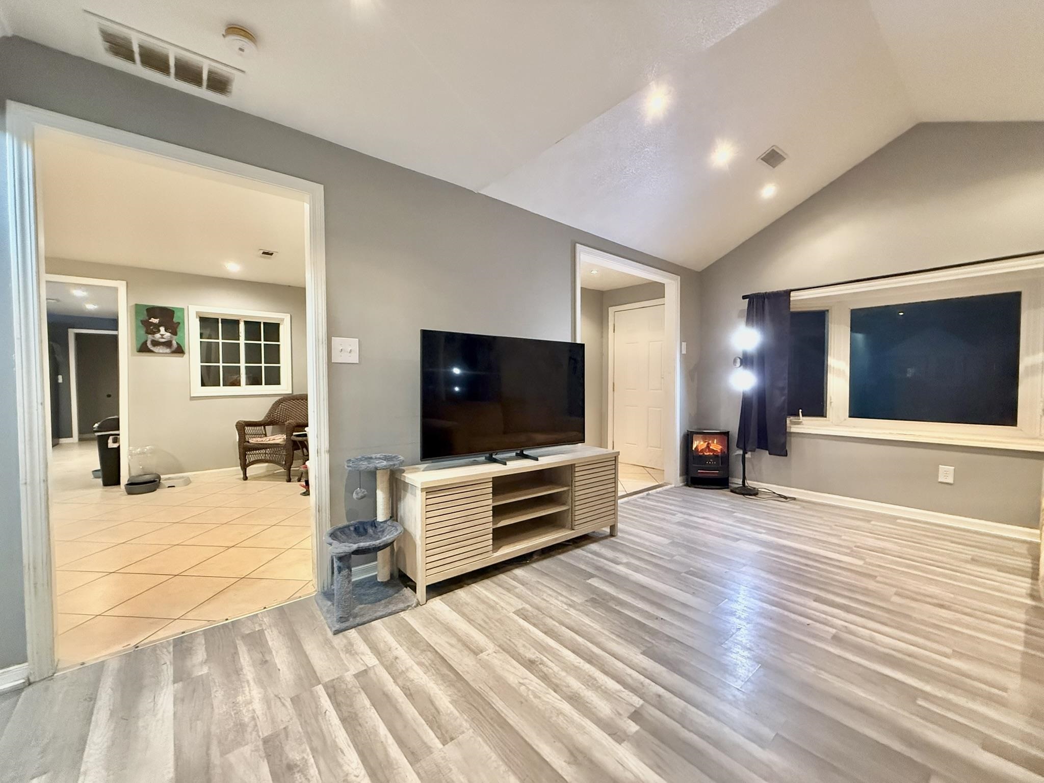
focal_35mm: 14
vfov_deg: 85.7
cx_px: 522
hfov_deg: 102.1
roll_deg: +0.3
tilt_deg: -1.4
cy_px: 392
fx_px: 422
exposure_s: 1/60
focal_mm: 2.22
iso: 1000
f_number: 2.2
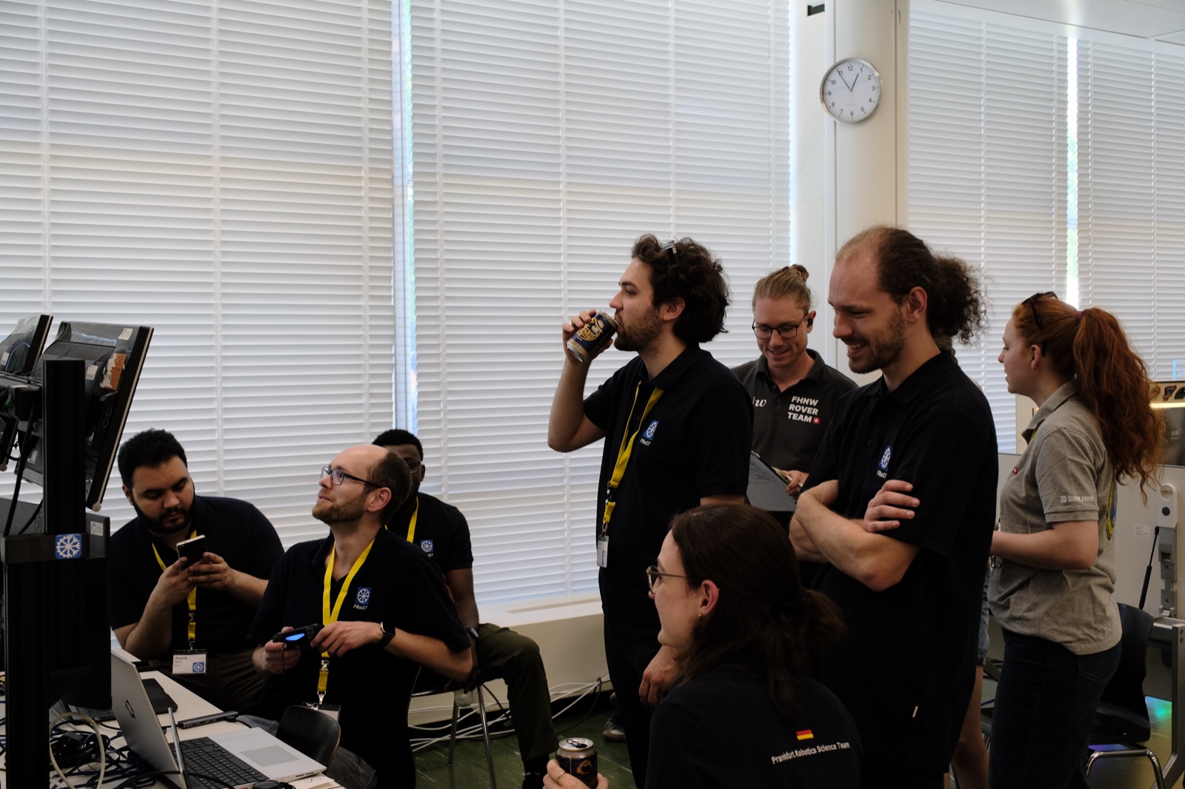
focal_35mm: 40
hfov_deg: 48.5
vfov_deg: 33.4
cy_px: 394
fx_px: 1316
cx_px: 592
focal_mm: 26.4
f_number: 4
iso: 1000
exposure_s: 1/125
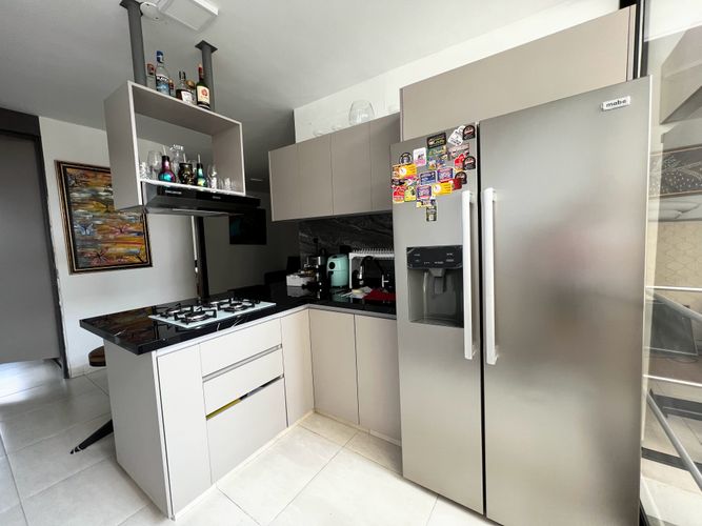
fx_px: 264
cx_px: 351
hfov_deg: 106.2
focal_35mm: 13
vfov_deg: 89.9
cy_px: 263
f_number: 1.8
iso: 125
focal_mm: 1.57
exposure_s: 1/99
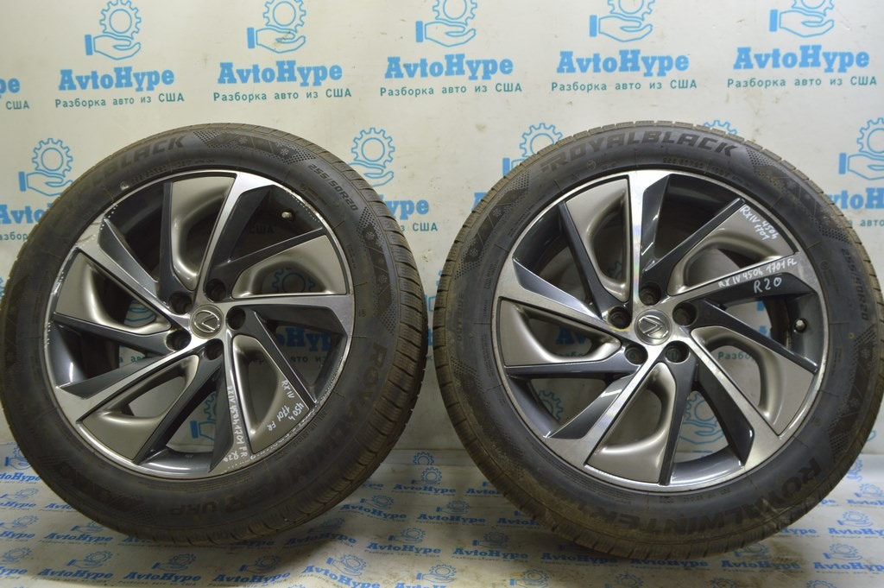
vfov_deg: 41.6
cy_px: 294
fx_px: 773
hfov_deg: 59.5
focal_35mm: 32
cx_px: 442
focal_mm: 21
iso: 400
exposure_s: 1/20
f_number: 5.6
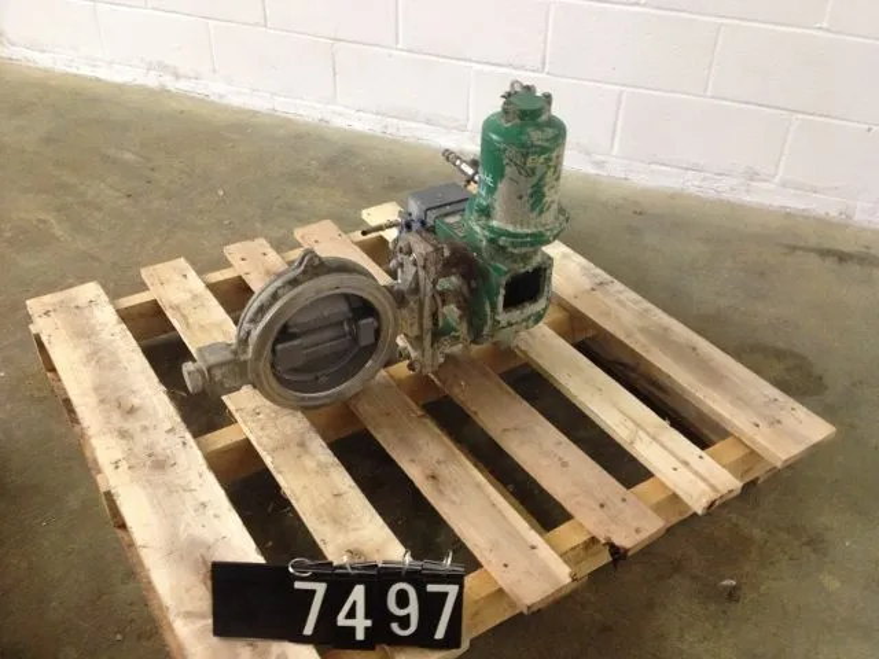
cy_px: 330
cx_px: 440
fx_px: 889
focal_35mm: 35
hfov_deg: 52.6
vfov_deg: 40.7
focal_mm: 4.28
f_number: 2.4
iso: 250
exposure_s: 1/20
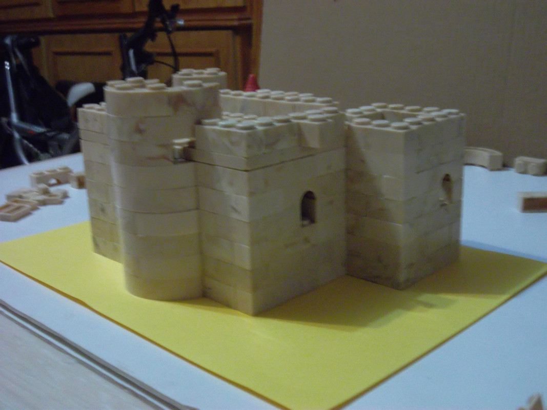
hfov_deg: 43.0
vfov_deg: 32.9
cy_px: 205
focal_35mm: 44
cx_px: 274
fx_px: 695
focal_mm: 7.8
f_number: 4.5
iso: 640
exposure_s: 1/6
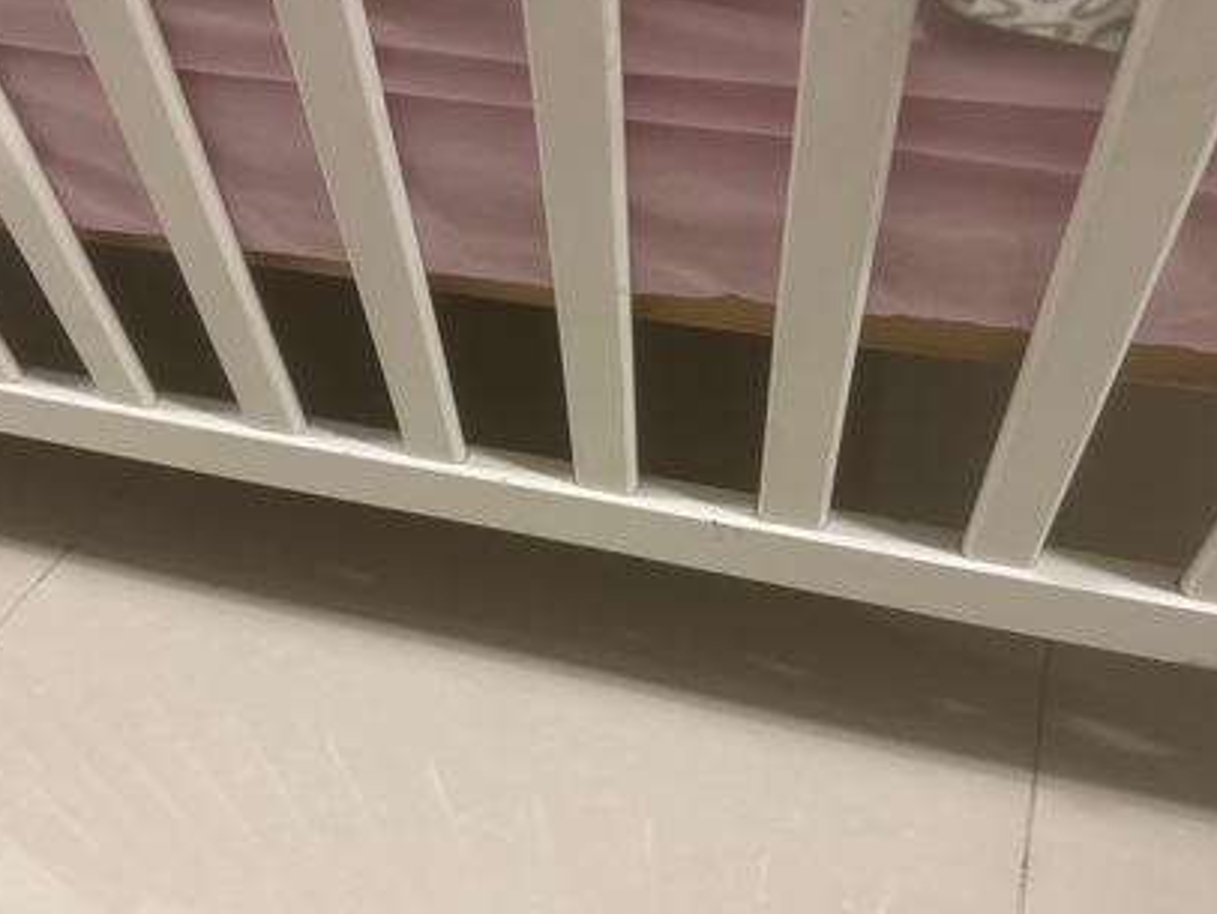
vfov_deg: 51.4
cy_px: 445
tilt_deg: -46.5
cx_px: 616
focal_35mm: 27
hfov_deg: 65.3
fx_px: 950
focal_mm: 6.76
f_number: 1.78
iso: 800
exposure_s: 1/60
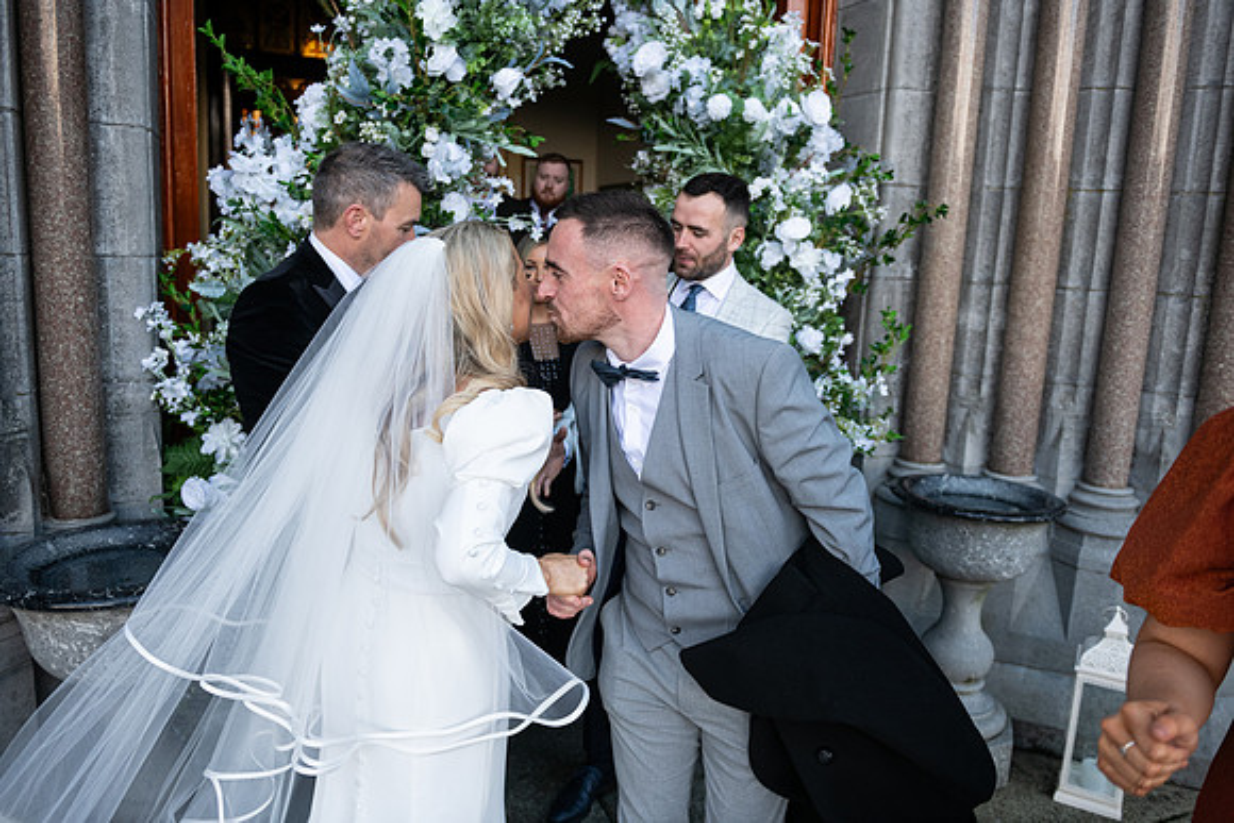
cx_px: 617
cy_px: 412
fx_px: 926
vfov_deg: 48.0
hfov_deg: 67.4
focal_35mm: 27
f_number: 3.5
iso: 500
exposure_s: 1/1250
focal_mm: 27
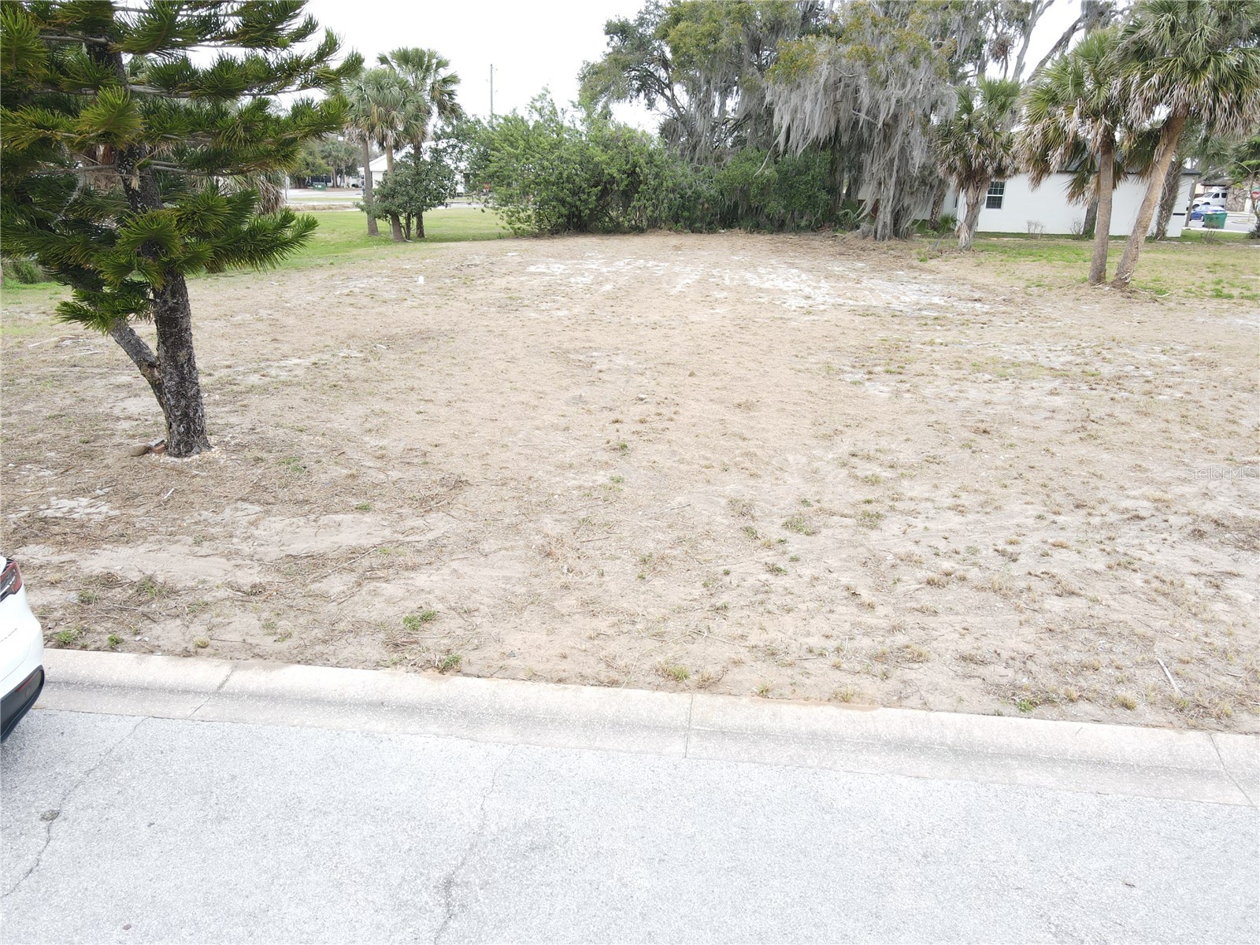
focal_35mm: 24
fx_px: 874
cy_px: 472
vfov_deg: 56.8
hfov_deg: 71.6
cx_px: 630
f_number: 2.8
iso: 100
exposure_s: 1/30
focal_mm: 4.5
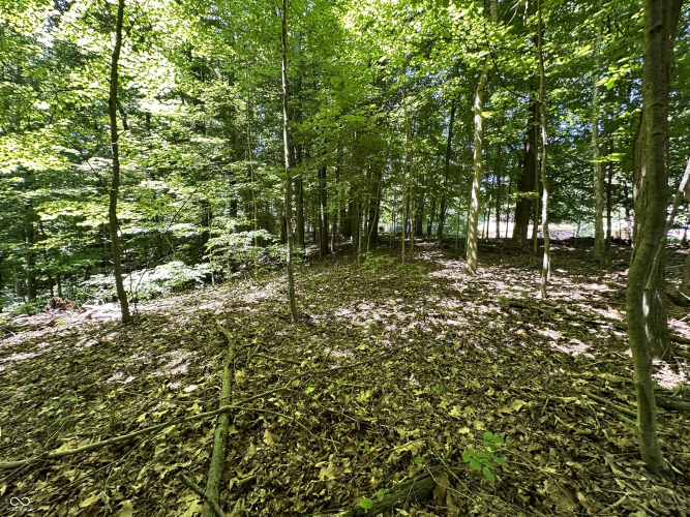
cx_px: 345
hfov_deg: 102.1
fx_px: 279
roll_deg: -0.9
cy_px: 258
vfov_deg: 85.7
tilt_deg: -1.8
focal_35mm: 14
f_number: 2.2
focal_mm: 2.22
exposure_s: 1/99
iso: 125
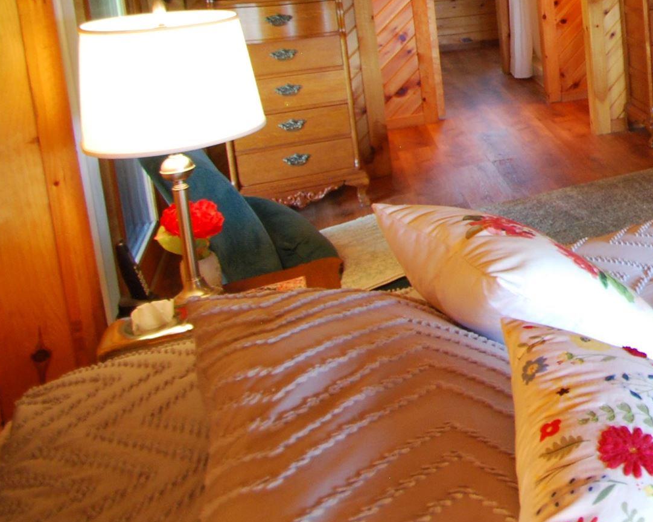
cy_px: 7
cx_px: 893
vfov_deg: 34.2
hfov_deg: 31.9
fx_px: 773
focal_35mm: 40
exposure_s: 1/25
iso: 400
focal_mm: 10
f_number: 3.5
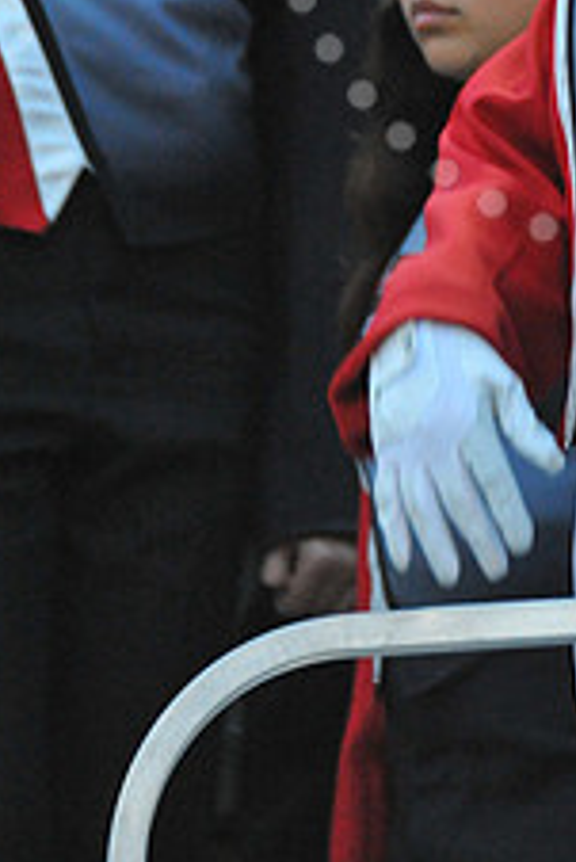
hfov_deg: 1.0
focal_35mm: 1410
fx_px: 33786
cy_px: -195
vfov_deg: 1.5
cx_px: 710
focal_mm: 550
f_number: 6.3
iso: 6400
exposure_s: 1/200
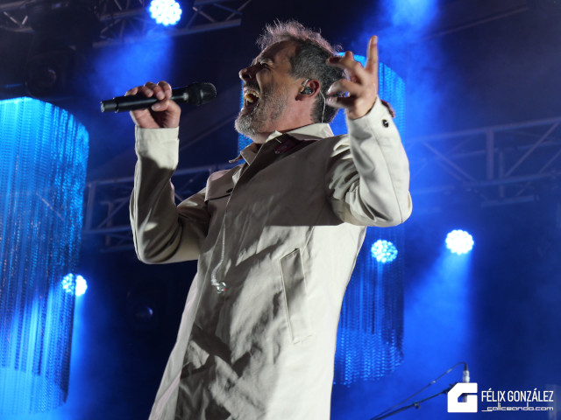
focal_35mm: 104
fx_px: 1685
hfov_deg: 18.9
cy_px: 210
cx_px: 280
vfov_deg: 14.2
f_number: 5.6
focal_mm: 52
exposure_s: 1/40
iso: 500
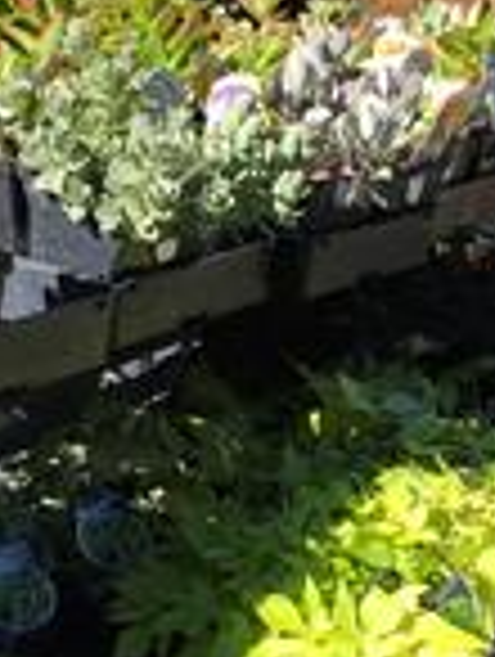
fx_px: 1274
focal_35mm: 67
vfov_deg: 28.8
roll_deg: +1.4
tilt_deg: -22.5
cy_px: 410
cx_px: 223
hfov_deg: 22.0
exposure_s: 1/929
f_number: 1.8
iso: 20
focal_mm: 3.99
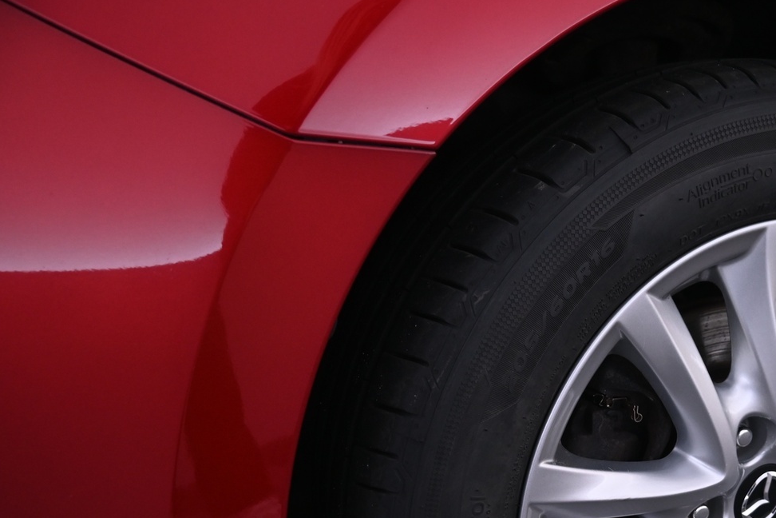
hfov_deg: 47.1
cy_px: 428
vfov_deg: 32.3
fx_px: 862
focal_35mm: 40
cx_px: 556
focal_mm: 16
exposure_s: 1/25
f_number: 3.5
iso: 560
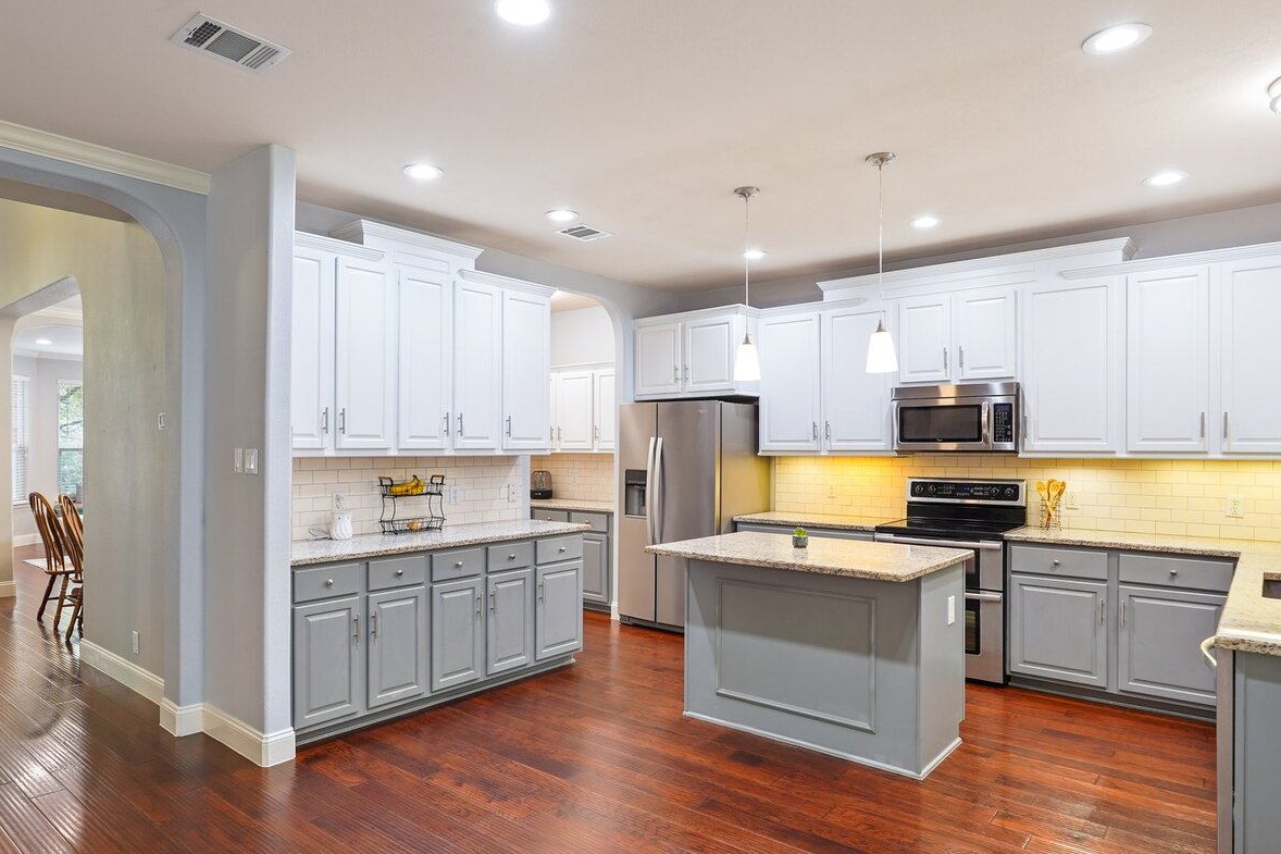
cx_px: 615
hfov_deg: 76.8
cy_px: 444
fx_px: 807
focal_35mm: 23
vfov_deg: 55.7
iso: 400
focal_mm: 16.5
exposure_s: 1/10
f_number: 8
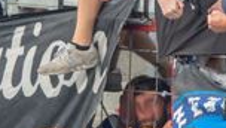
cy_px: 46
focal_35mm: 2298
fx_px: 13790
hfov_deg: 0.9
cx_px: 88
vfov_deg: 0.5
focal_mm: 214.72
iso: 640
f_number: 4
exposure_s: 1/1000
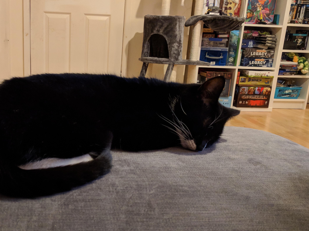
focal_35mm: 37
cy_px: 111
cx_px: 104
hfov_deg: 49.3
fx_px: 330
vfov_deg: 38.7
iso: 925
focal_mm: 4.67
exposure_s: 1/28.4
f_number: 2
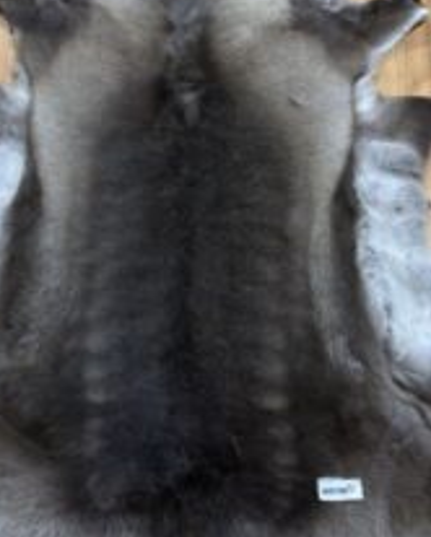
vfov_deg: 38.0
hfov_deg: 30.9
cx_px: 200
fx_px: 780
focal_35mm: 49
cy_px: 270
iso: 125
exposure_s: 1/100
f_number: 1.6
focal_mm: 5.96
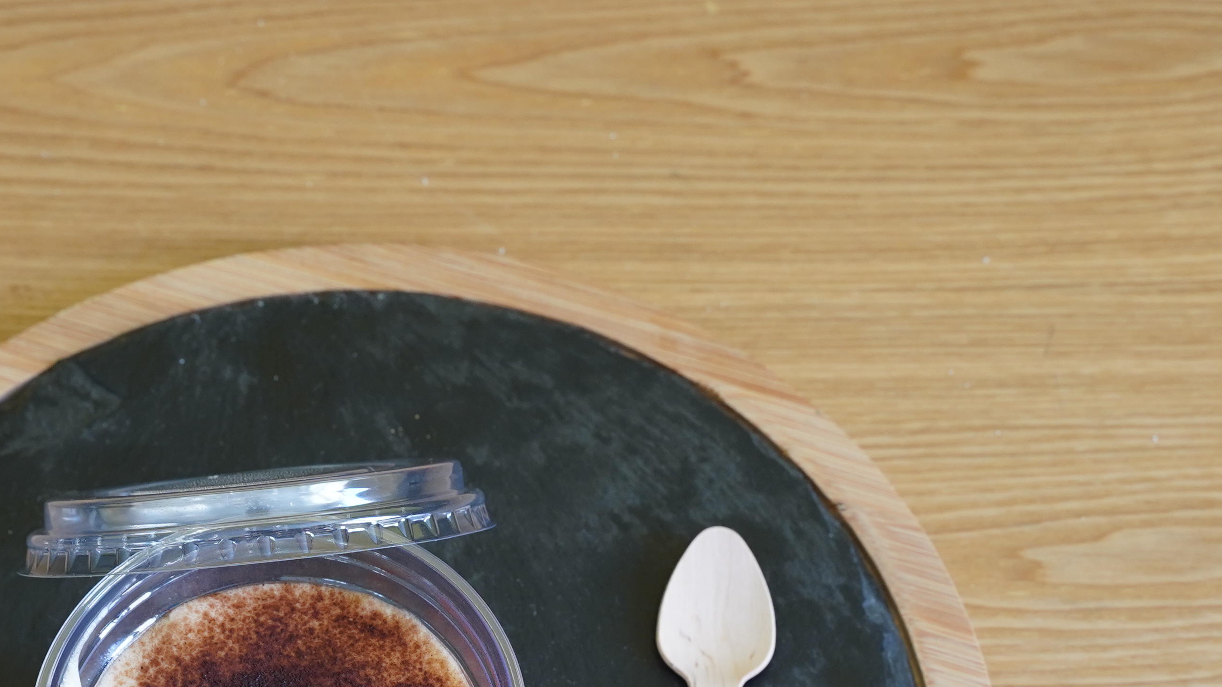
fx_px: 3014
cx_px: 380
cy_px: 792
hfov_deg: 22.8
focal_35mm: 93
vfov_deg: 12.7
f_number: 7.1
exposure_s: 1/13
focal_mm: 38
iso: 800
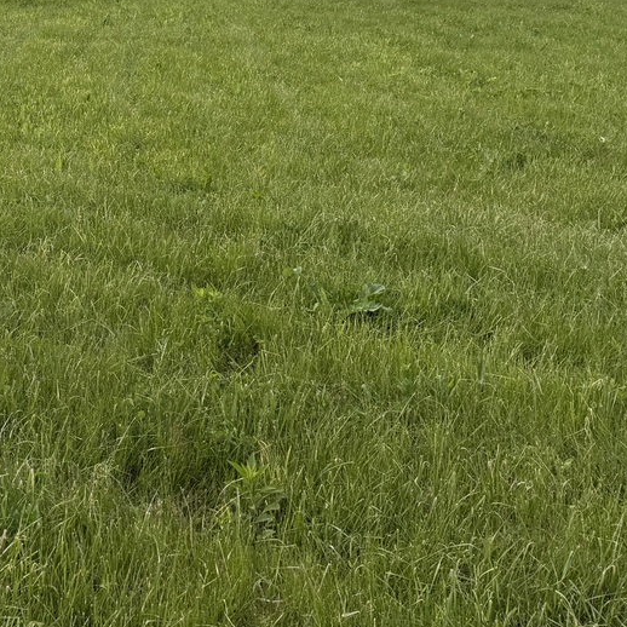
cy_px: -19
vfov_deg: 27.2
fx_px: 1209
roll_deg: -2.6
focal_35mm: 59
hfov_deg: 28.2
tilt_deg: -2.4
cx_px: 90
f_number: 1.78
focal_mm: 6.76
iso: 80
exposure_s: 1/1689
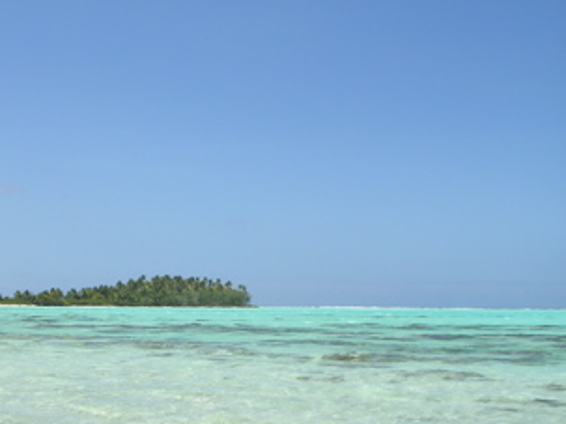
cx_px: 176
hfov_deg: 29.6
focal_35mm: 65
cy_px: 268
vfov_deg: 22.5
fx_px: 1062
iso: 100
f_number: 6.1
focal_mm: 7.1
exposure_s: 1/320
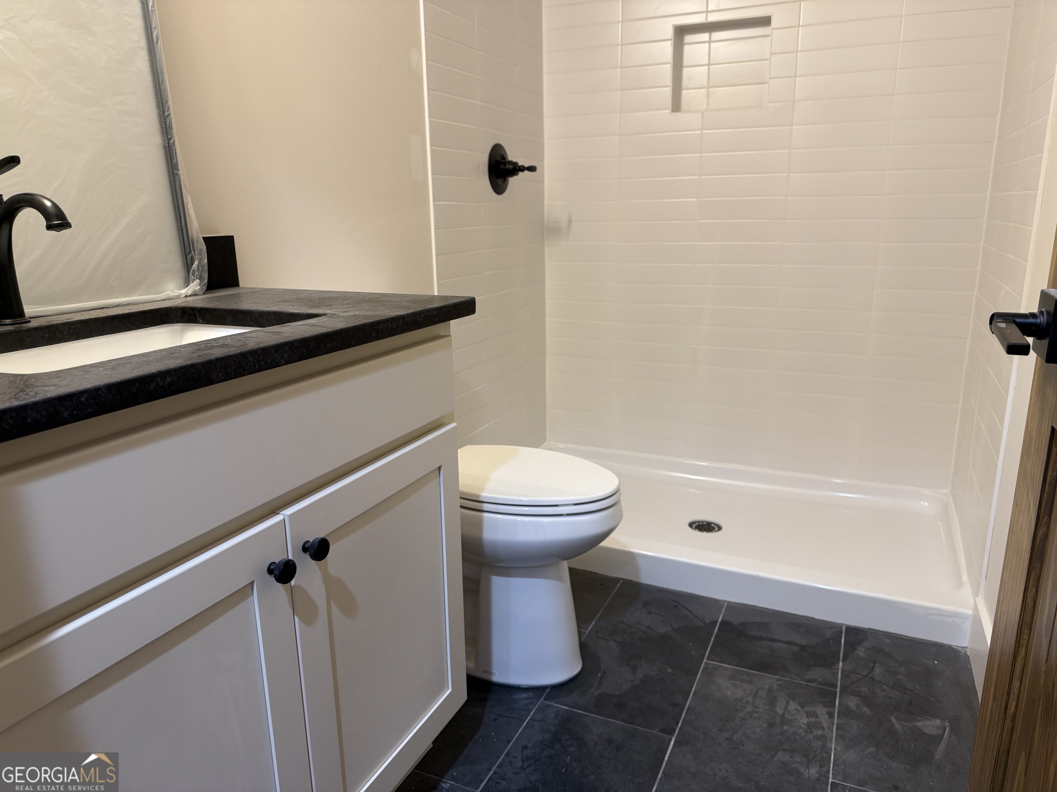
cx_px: 528
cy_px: 396
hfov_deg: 71.6
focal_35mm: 24
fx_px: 733
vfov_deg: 56.8
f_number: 1.78
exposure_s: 1/60
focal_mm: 6.76
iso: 160
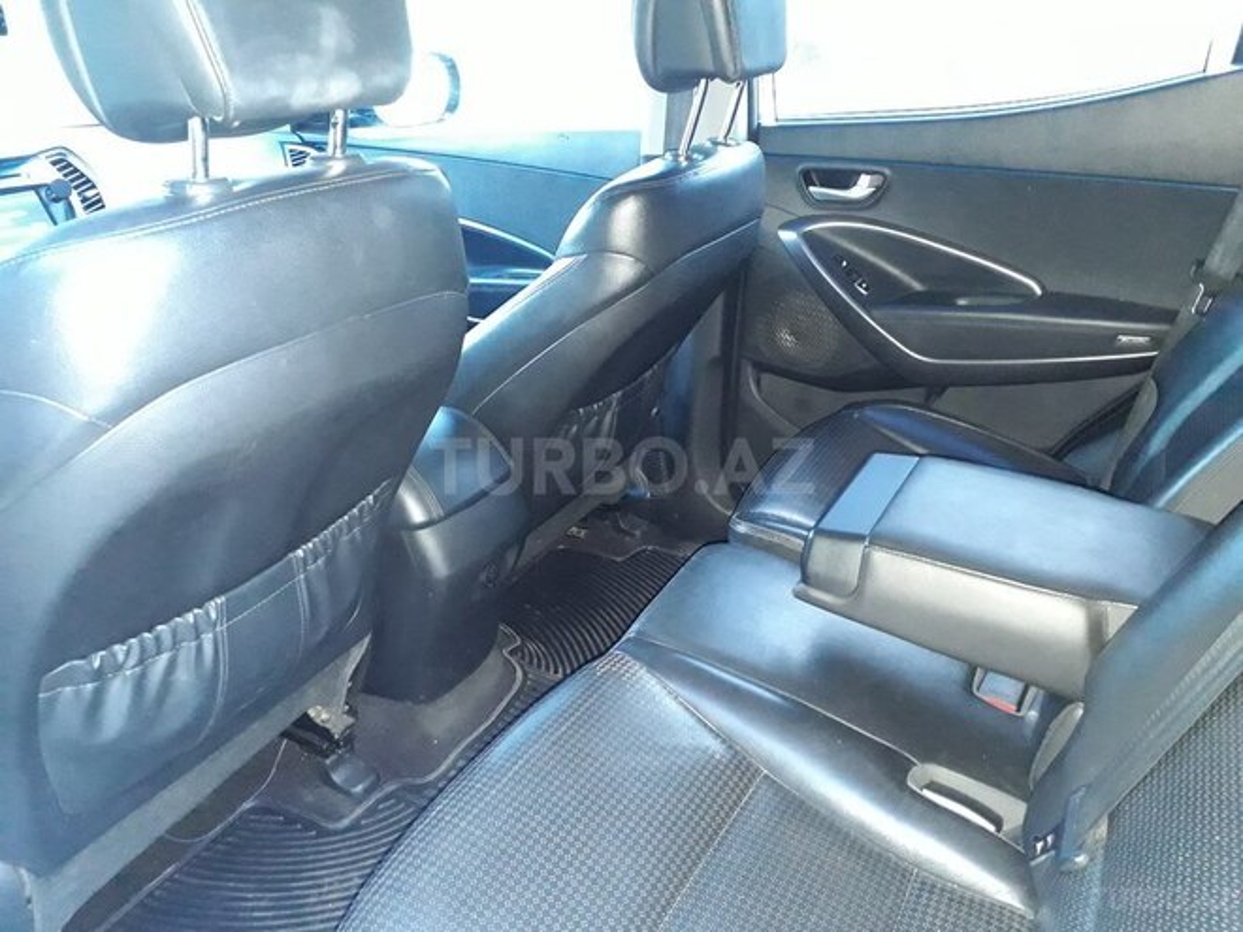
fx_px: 970
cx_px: 622
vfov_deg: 51.4
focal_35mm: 27
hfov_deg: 65.3
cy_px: 466
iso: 640
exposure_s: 1/17
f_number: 1.9
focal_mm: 3.6
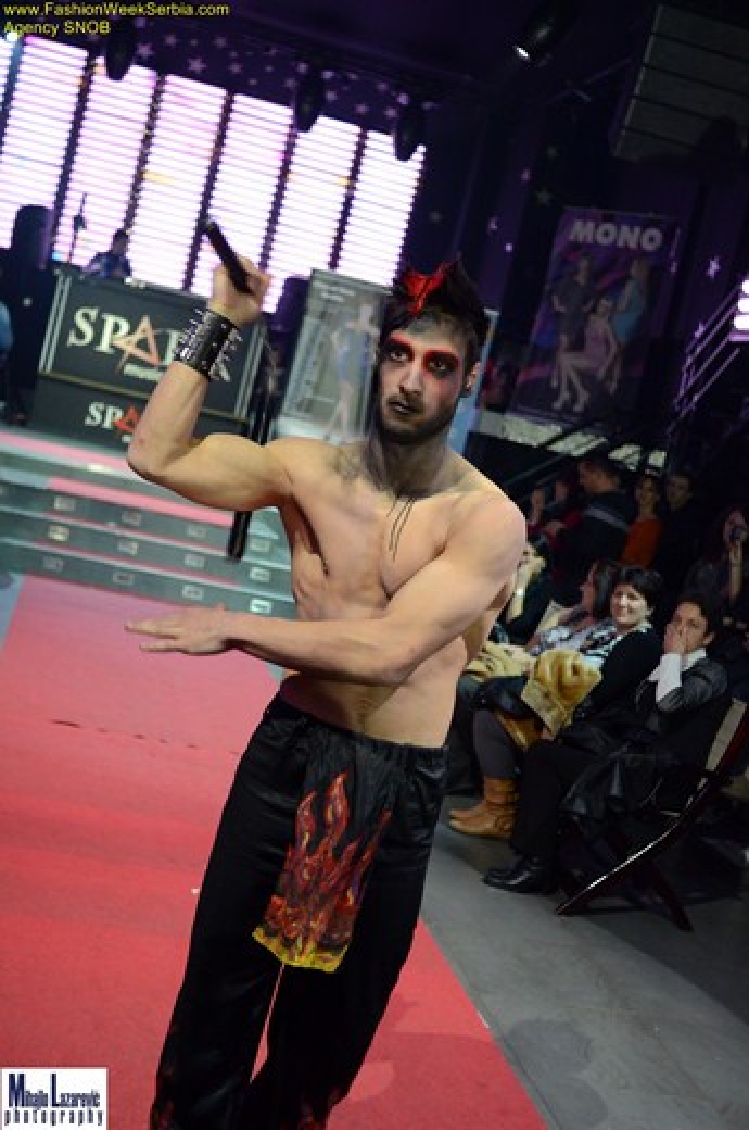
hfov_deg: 31.8
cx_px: 374
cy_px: 565
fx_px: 1315
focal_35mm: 42
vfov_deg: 46.5
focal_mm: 28
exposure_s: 1/125
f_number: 2.8
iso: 1250
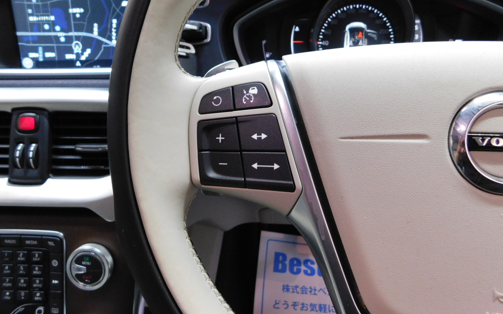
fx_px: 343
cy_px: 132
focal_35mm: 25
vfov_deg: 49.1
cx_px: 246
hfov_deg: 72.5
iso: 400
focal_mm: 4
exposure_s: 1/15
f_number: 3
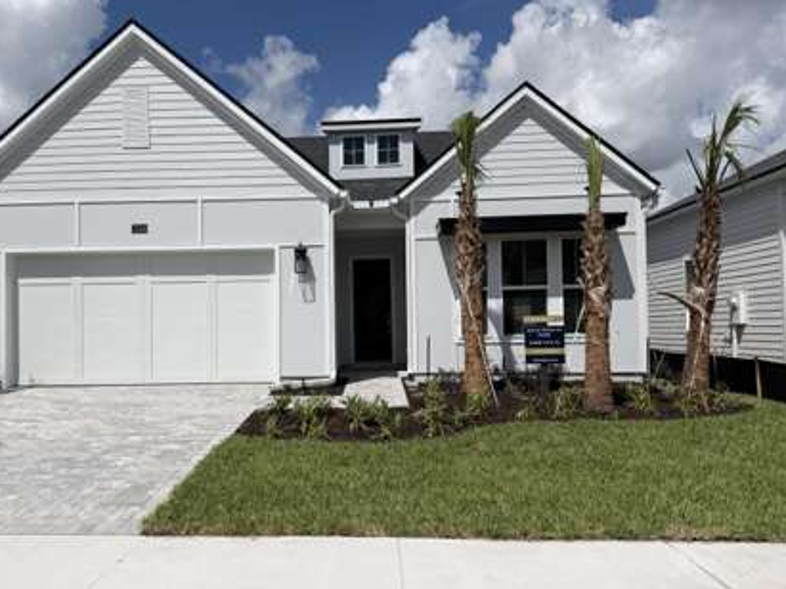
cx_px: 329
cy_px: 309
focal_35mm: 28
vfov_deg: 49.7
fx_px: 636
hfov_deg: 63.1
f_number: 1.78
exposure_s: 1/17544
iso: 80
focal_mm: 6.76
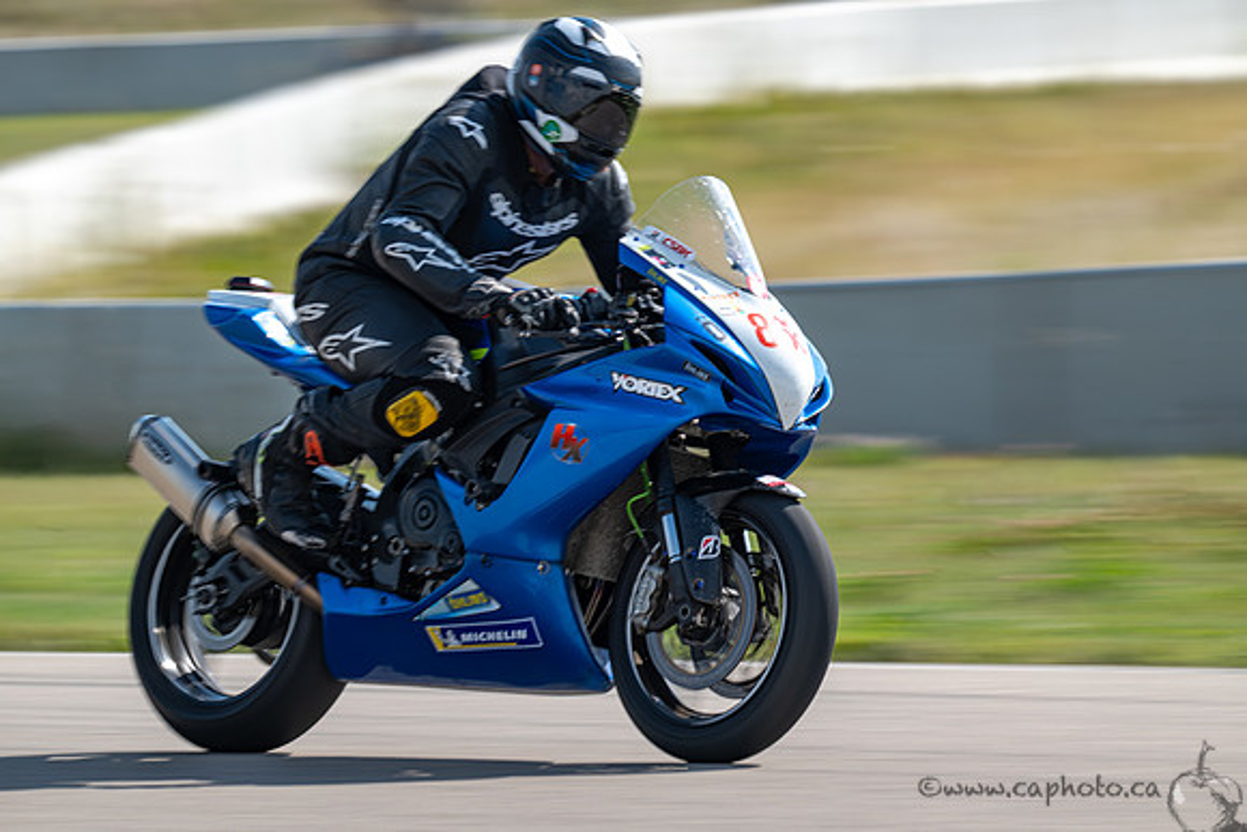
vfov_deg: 3.4
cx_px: 624
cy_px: 416
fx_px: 13858
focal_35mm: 400
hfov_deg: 5.2
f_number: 11
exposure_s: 1/160
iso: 125
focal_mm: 400
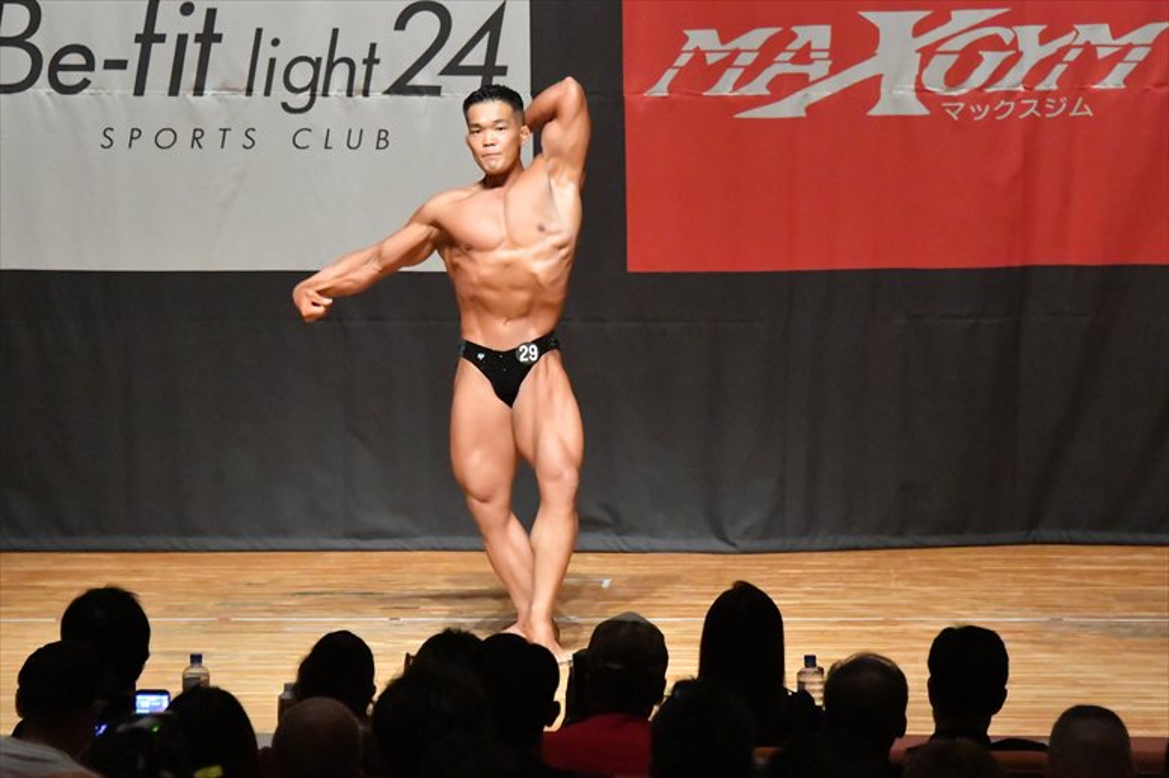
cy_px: 389
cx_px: 584
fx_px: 7790
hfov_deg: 8.6
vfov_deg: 5.7
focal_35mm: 240
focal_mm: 160
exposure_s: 1/400
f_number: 5.6
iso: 16000
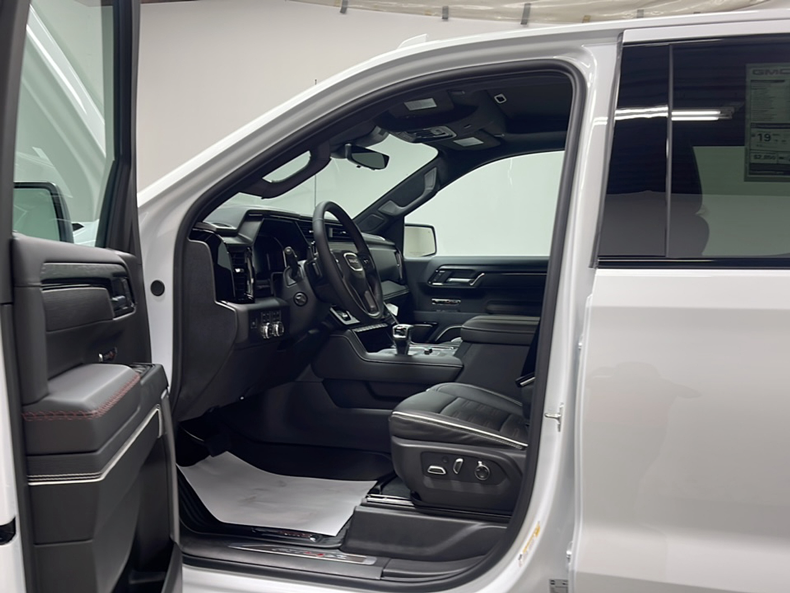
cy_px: 296
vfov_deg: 49.7
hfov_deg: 63.4
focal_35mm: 28
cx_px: 395
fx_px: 639
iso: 40
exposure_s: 1/40
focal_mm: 5.1
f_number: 1.6
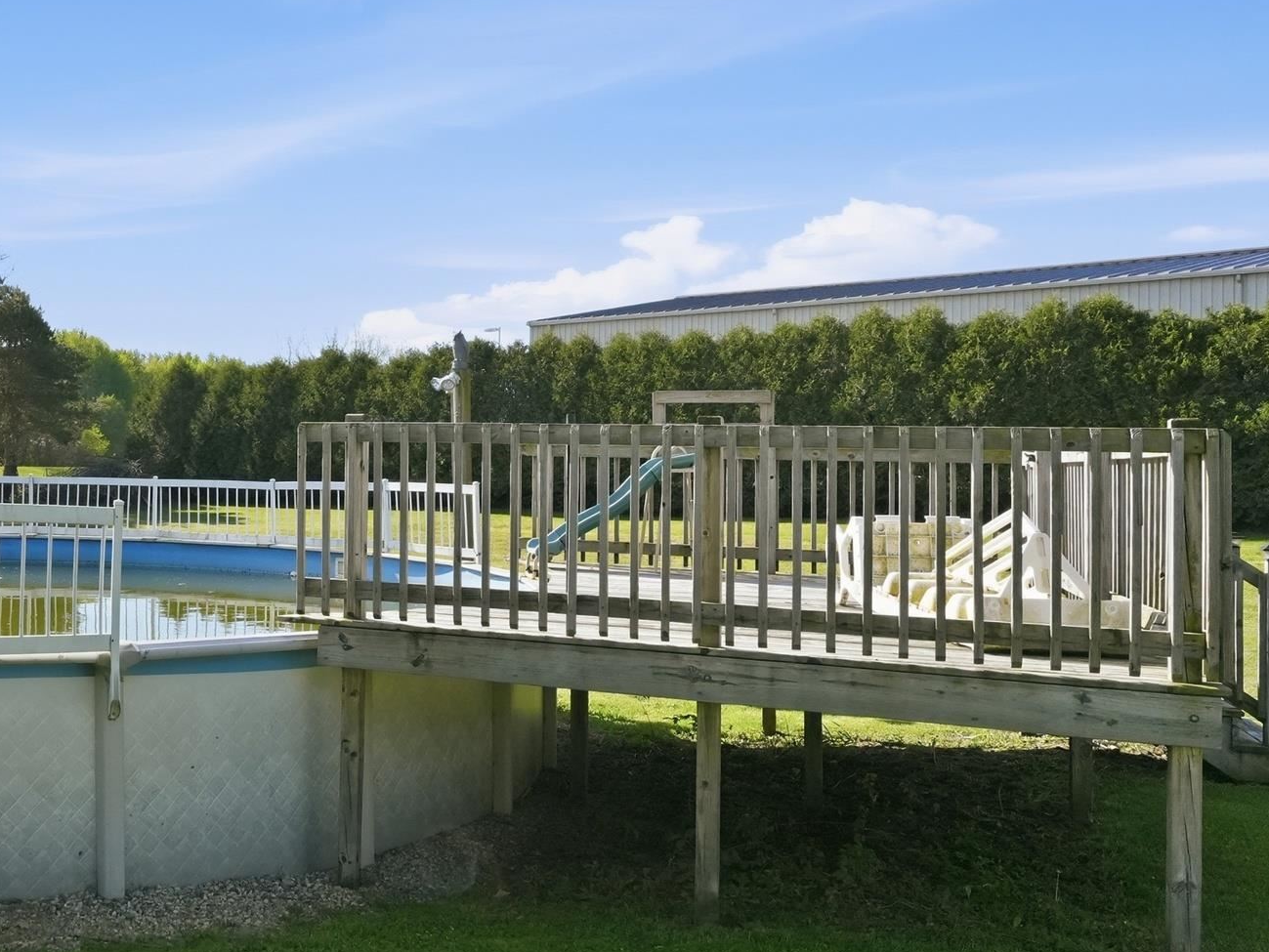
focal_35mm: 37
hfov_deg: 45.4
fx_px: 1374
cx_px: 152
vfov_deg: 38.2
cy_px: 538
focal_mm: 13.5
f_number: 5
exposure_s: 1/4000
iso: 800
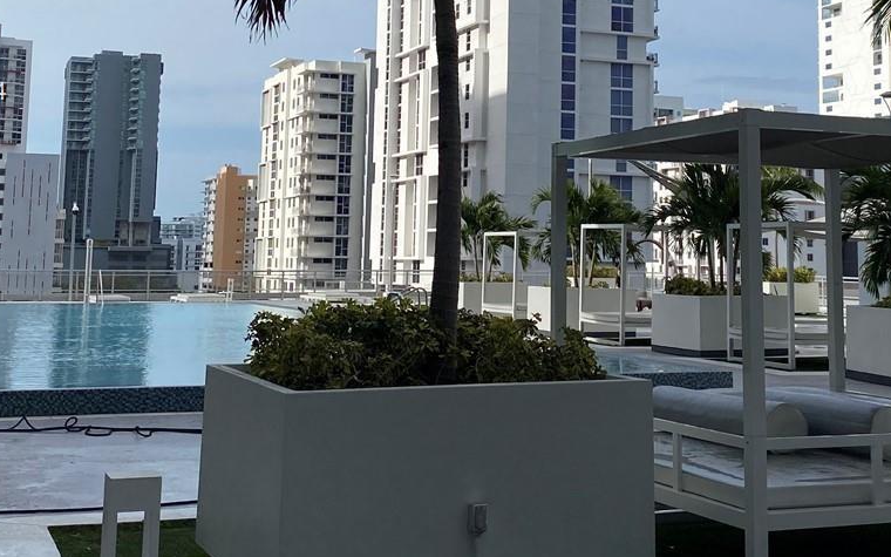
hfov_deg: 34.9
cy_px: 94
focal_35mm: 58
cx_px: 570
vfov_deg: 22.0
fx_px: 1408
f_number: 1.8
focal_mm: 4.25
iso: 32
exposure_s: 1/4115
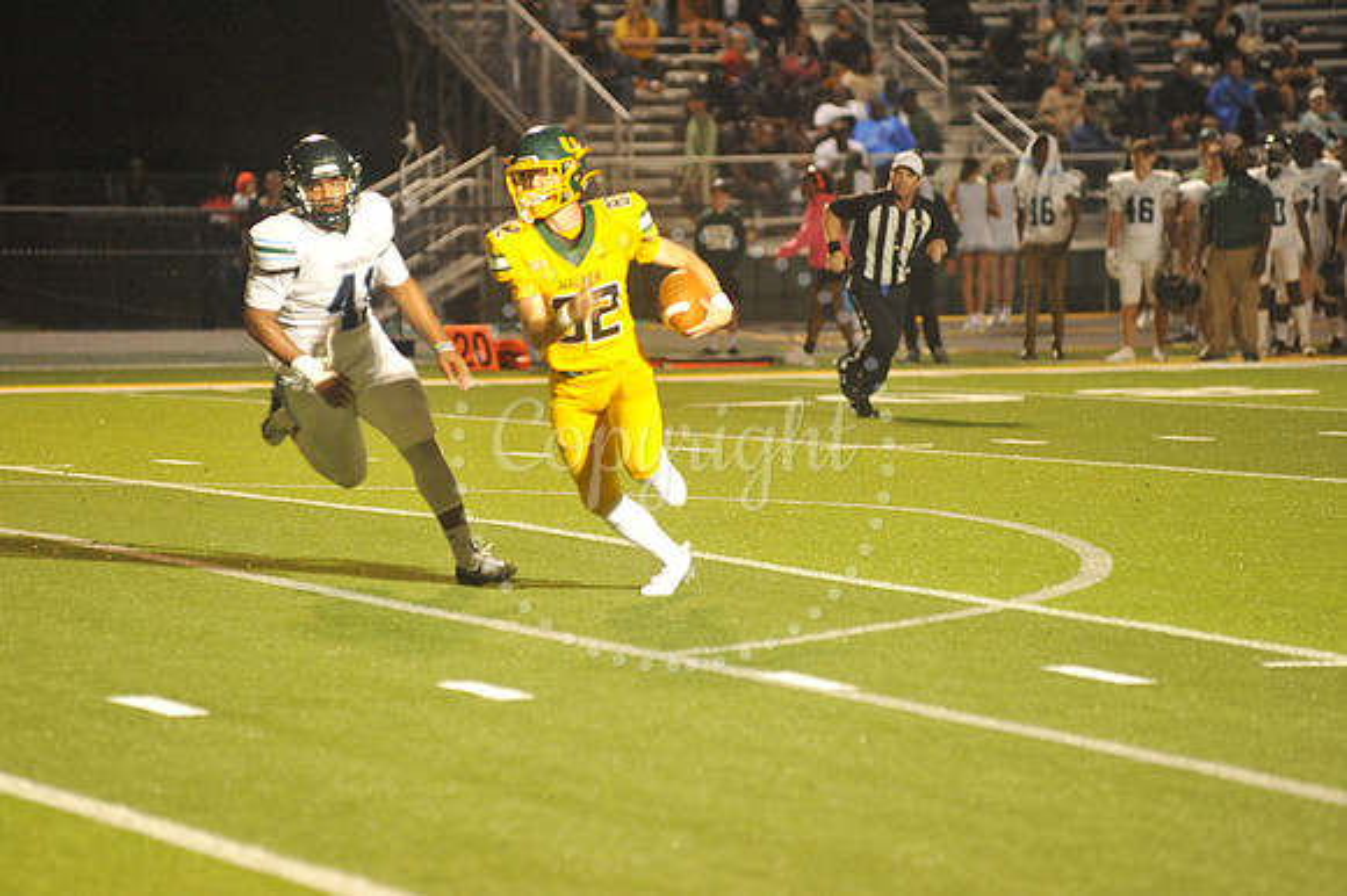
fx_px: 7479
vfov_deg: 6.9
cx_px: 674
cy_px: 448
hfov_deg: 10.3
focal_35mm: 200
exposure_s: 1/250
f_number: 4
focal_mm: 200
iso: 6400
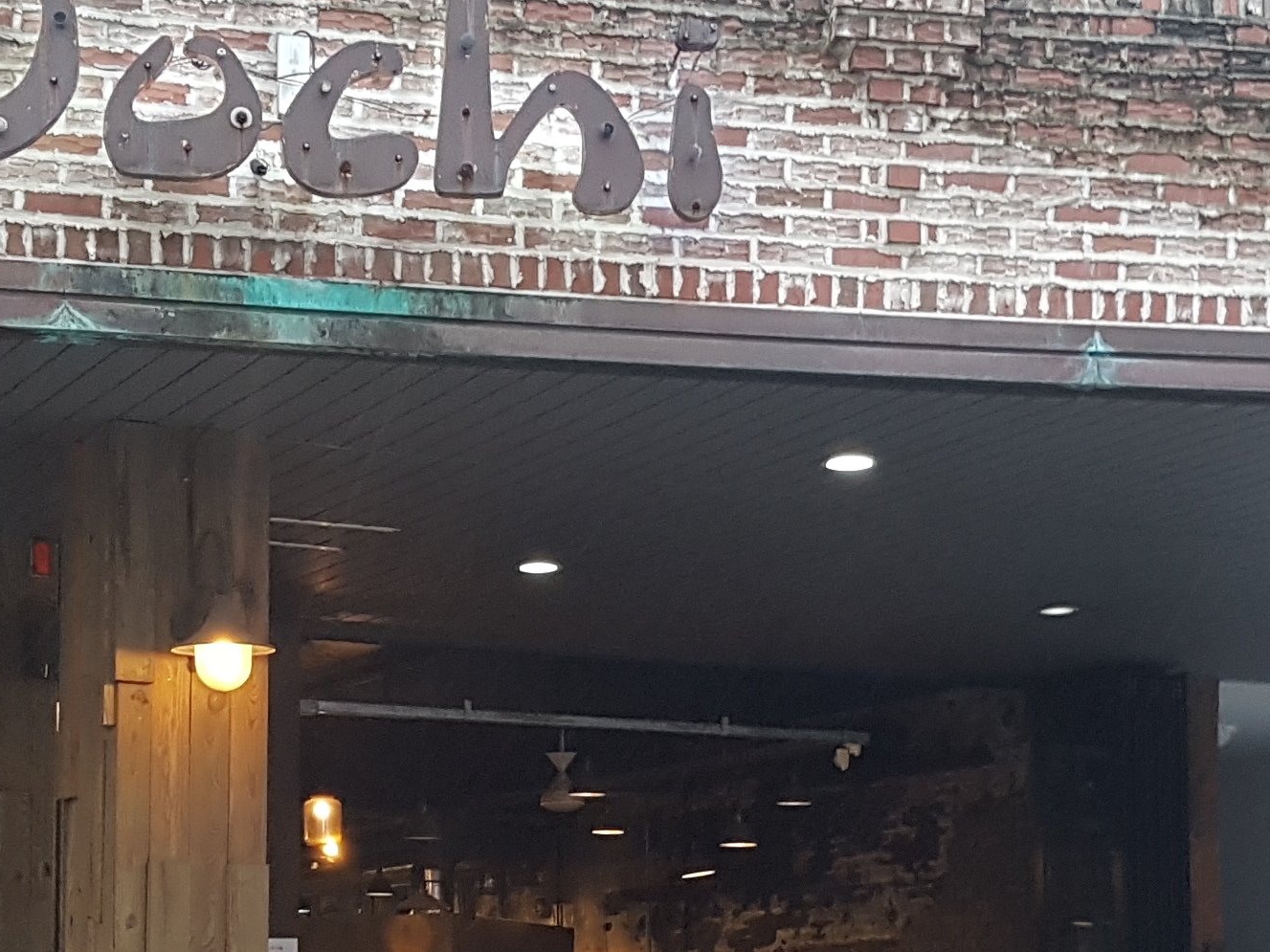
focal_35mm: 79
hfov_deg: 24.7
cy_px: 735
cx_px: 791
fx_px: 2898
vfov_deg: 18.5
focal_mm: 4.2
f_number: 1.7
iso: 200
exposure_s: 1/60
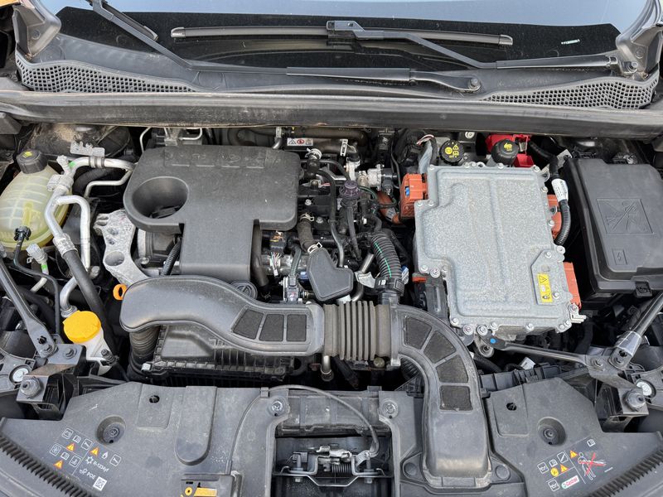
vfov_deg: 56.8
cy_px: 248
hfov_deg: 71.6
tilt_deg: -50.0
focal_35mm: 24
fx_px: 460
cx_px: 332
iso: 160
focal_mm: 6.76
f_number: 1.78
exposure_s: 1/75
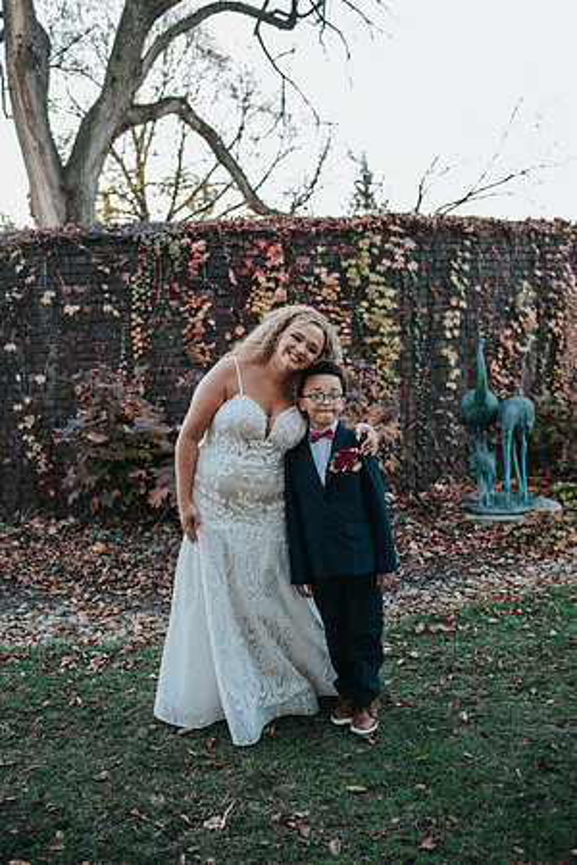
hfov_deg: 37.9
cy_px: 432
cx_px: 288
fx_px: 841
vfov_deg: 54.4
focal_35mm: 35
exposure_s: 1/320
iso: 1000
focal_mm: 35
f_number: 2.8
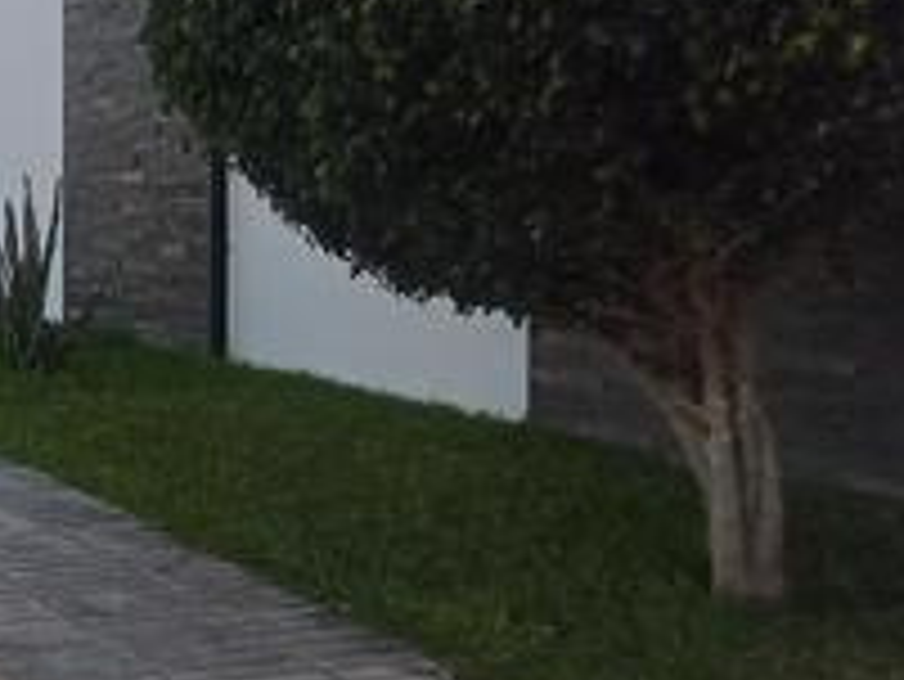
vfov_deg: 28.4
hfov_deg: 25.7
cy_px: 225
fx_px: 1333
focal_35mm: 51
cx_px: -513
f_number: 2.2
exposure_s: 1/100
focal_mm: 1.64
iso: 50
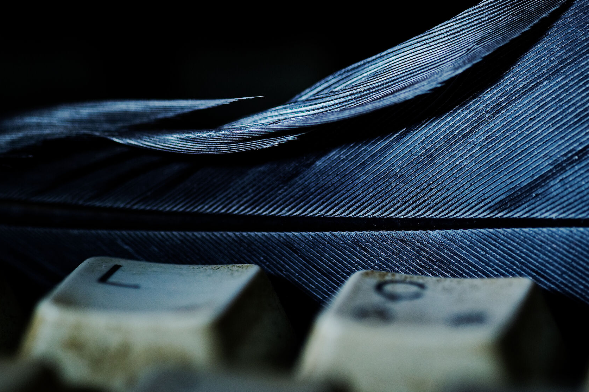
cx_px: 339
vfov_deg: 10.6
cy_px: 203
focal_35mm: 129
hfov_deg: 15.9
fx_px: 2110
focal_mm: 60
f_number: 2.8
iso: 2500
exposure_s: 1/180
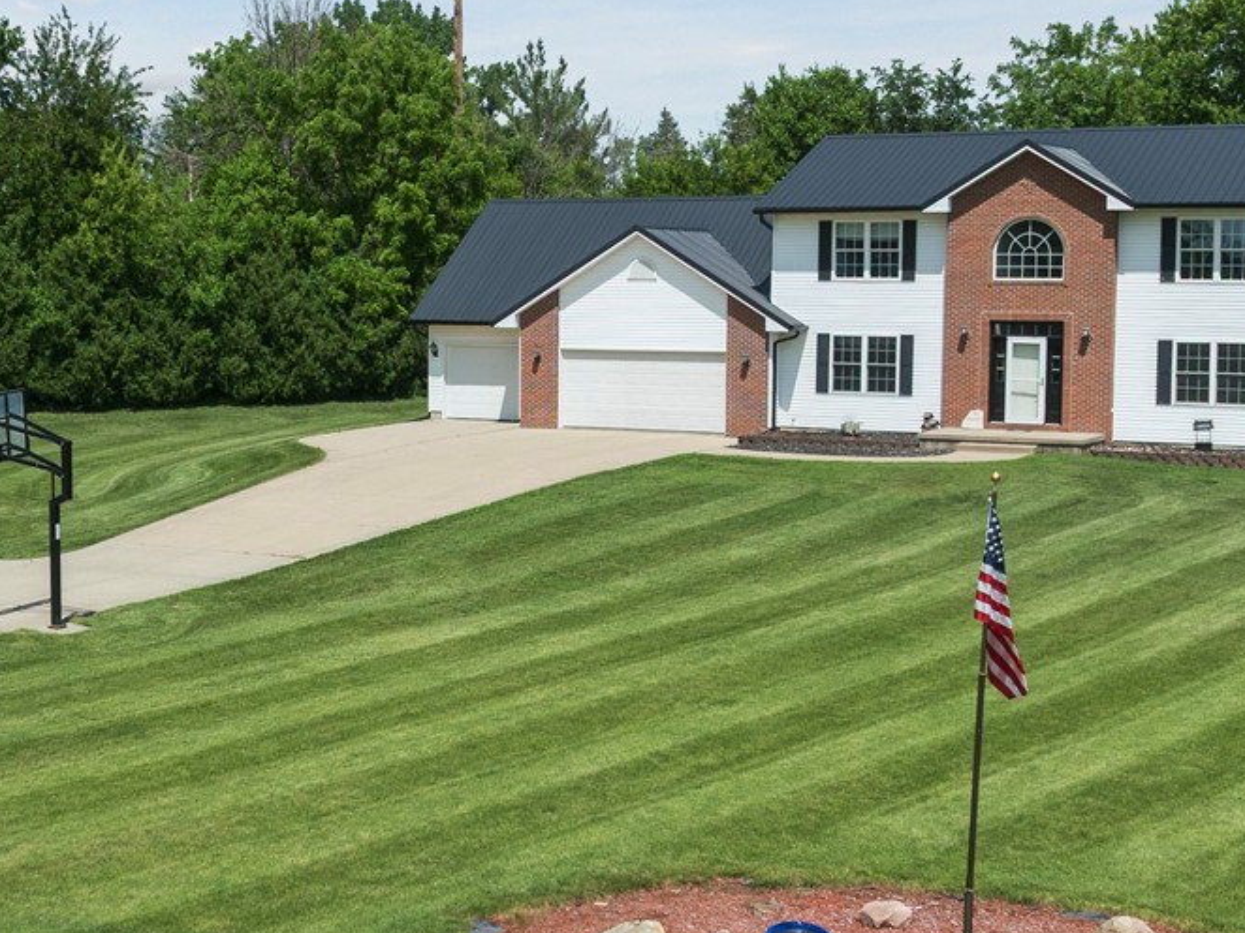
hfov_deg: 32.8
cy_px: 758
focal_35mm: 58
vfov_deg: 24.8
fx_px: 2085
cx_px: 358
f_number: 2.8
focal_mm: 12.3
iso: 100
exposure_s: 1/2000
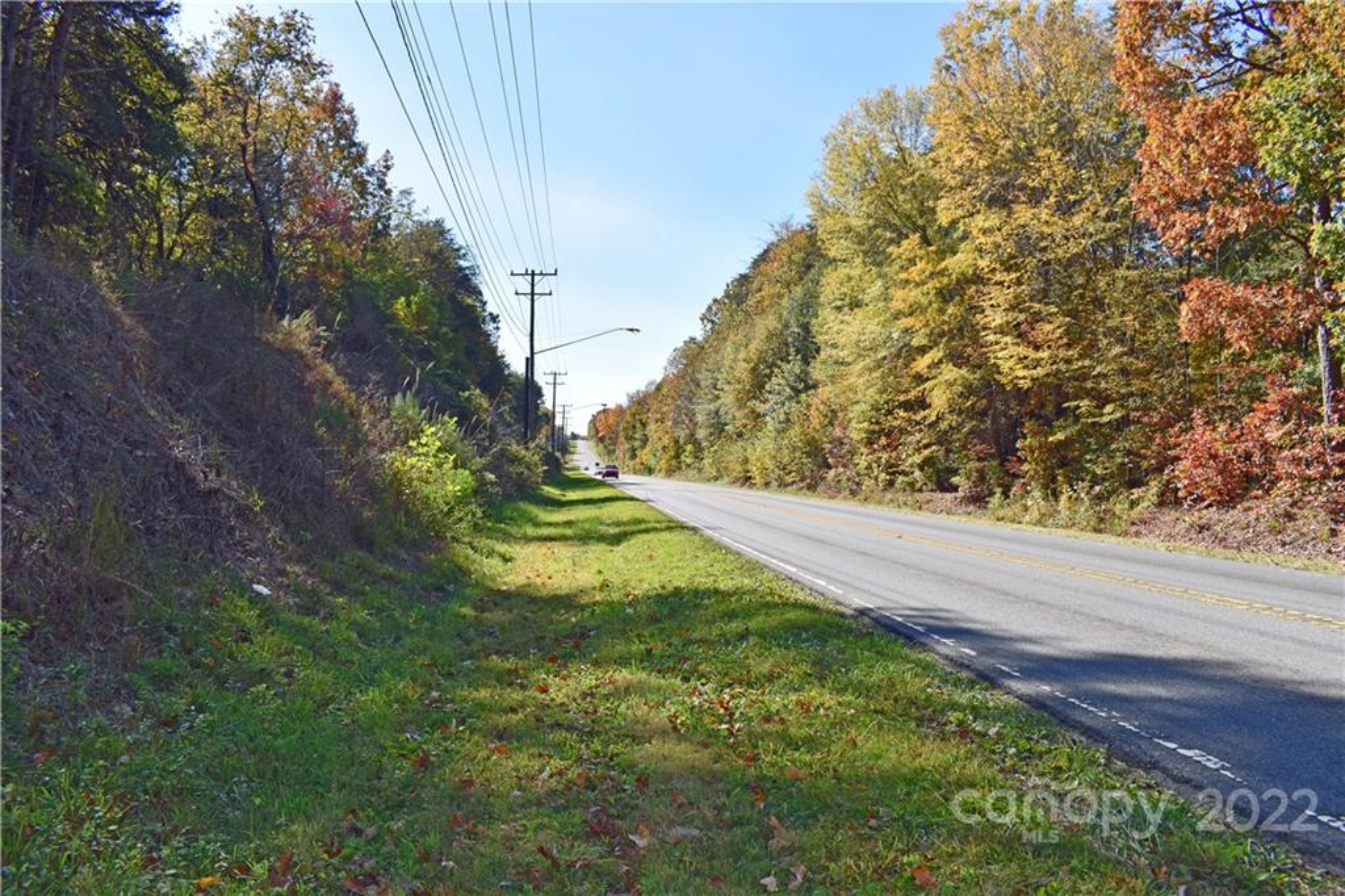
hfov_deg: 67.4
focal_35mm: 27
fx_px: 1008
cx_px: 672
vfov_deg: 47.9
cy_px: 448
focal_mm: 18
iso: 100
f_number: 8
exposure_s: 1/200
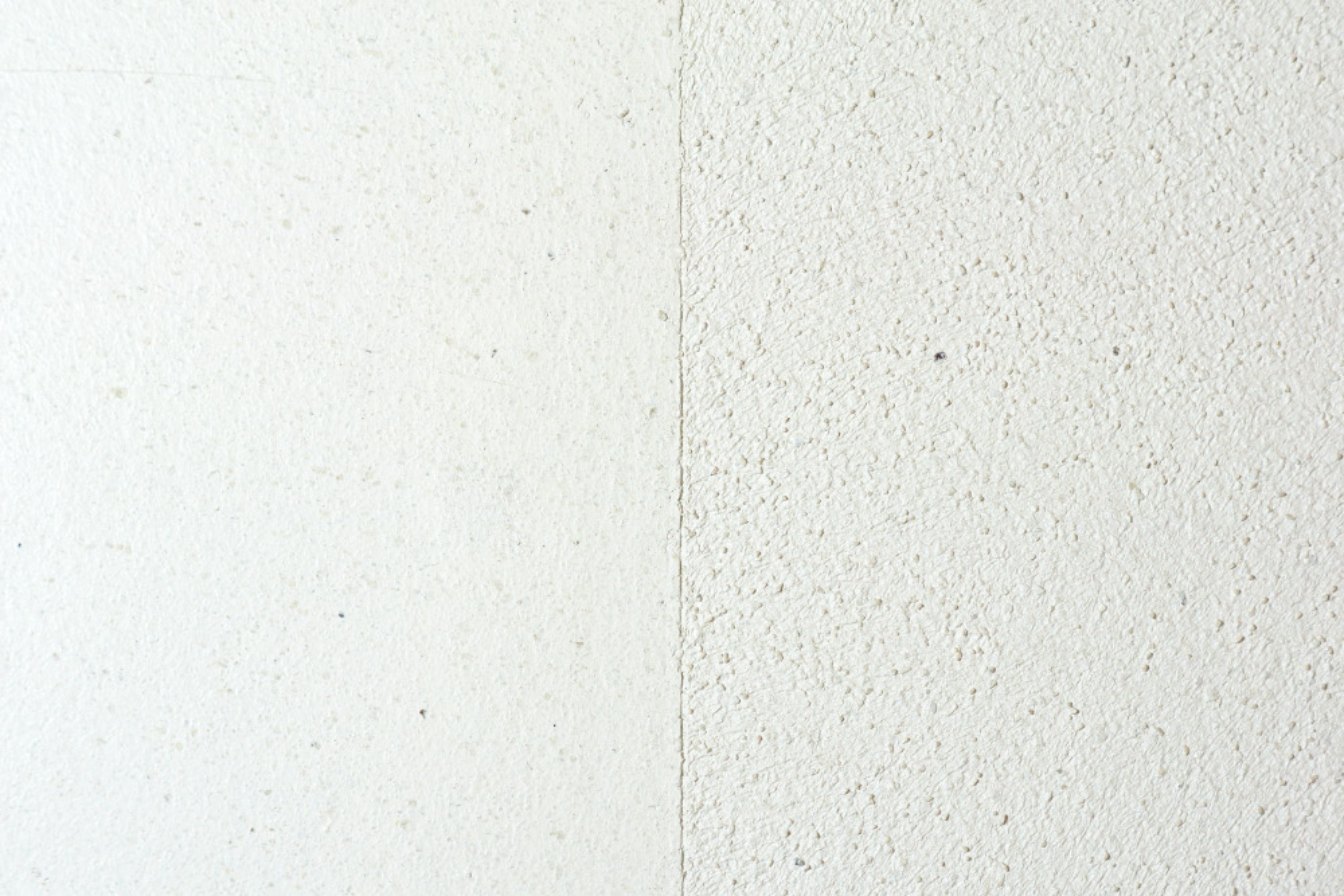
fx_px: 2800
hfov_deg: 27.0
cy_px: 448
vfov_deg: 18.2
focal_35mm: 75
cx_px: 672
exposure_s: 1/80
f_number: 4
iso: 160
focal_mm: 50
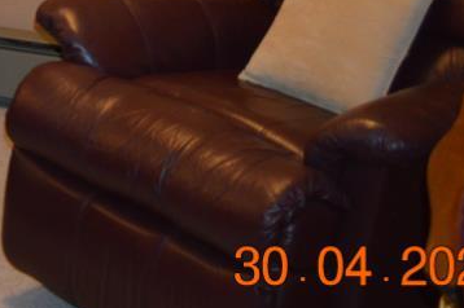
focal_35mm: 113
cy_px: -281
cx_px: -277
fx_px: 1455
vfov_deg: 11.1
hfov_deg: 16.2
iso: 560
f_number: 3.5
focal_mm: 18
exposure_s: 1/60
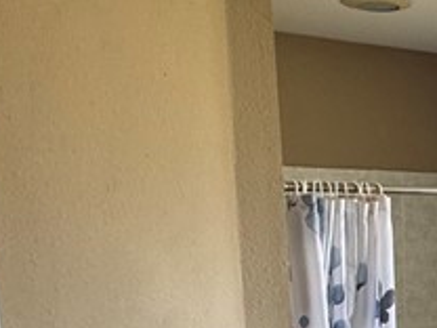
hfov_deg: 25.0
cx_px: 542
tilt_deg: -13.5
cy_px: 416
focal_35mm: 69
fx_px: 871
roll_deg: -0.2
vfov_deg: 19.7
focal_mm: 2.22
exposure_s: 1/99
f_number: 2.2
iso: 250
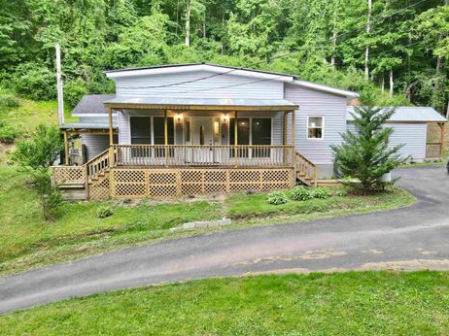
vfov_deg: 53.0
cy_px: 181
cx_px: 241
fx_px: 337
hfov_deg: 67.2
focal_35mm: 26
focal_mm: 4.5
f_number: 2.8
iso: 240
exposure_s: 1/15
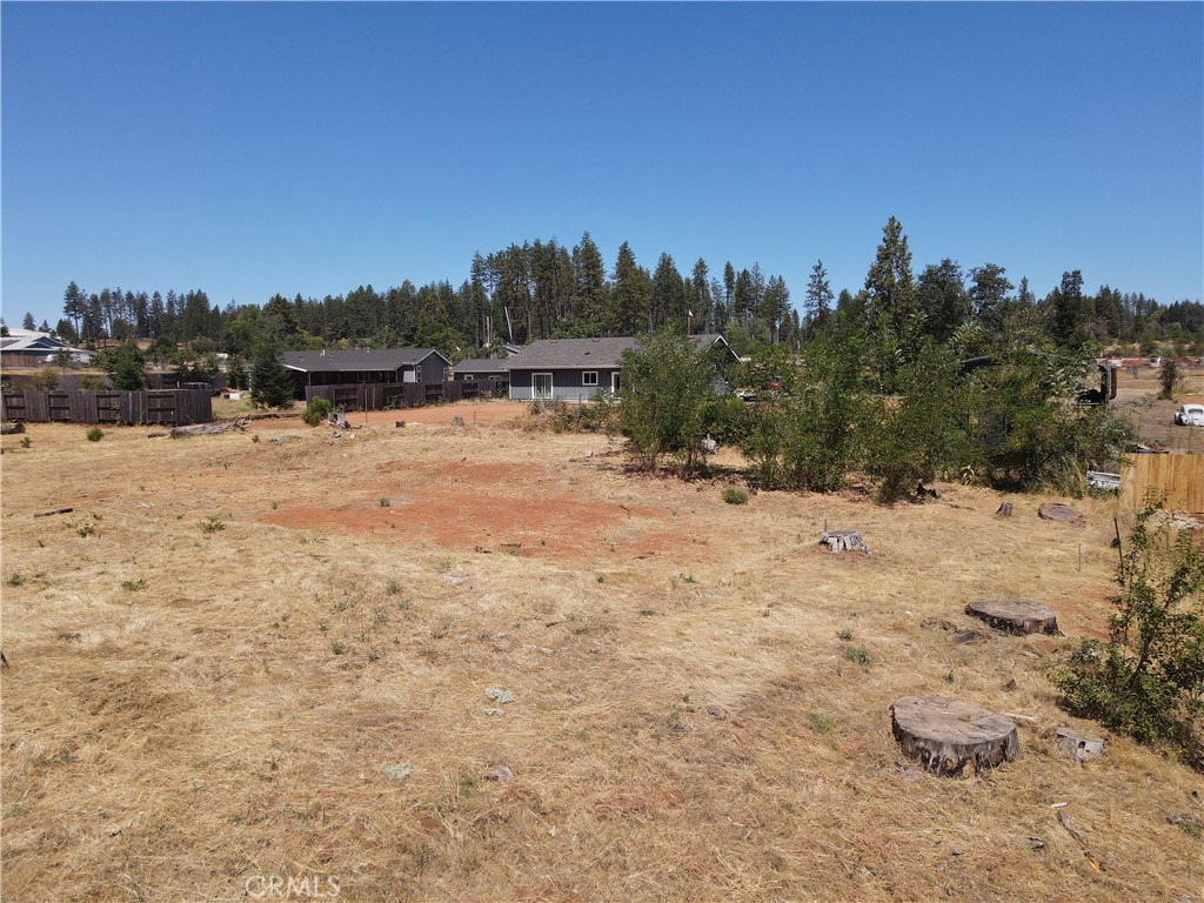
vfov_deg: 56.8
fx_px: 835
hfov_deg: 71.6
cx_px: 602
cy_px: 452
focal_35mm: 24
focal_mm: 4.5
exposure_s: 1/800
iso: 100
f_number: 2.8
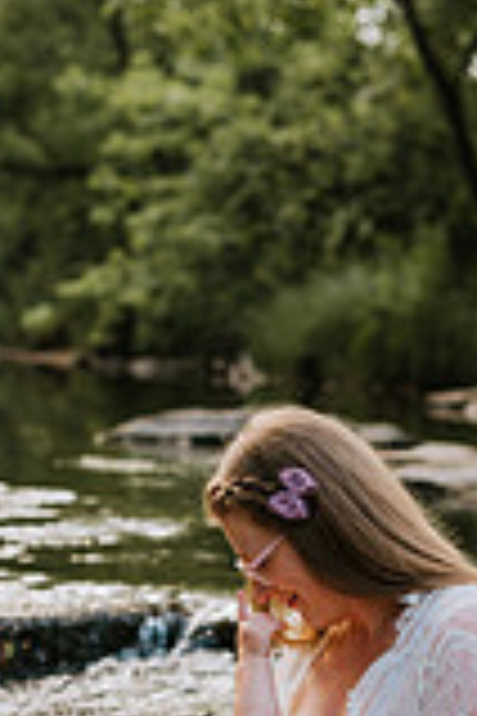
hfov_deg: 8.4
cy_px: 666
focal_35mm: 164
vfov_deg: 12.4
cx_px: 108
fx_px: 3259
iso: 500
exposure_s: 1/800
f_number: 3.2
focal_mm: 58
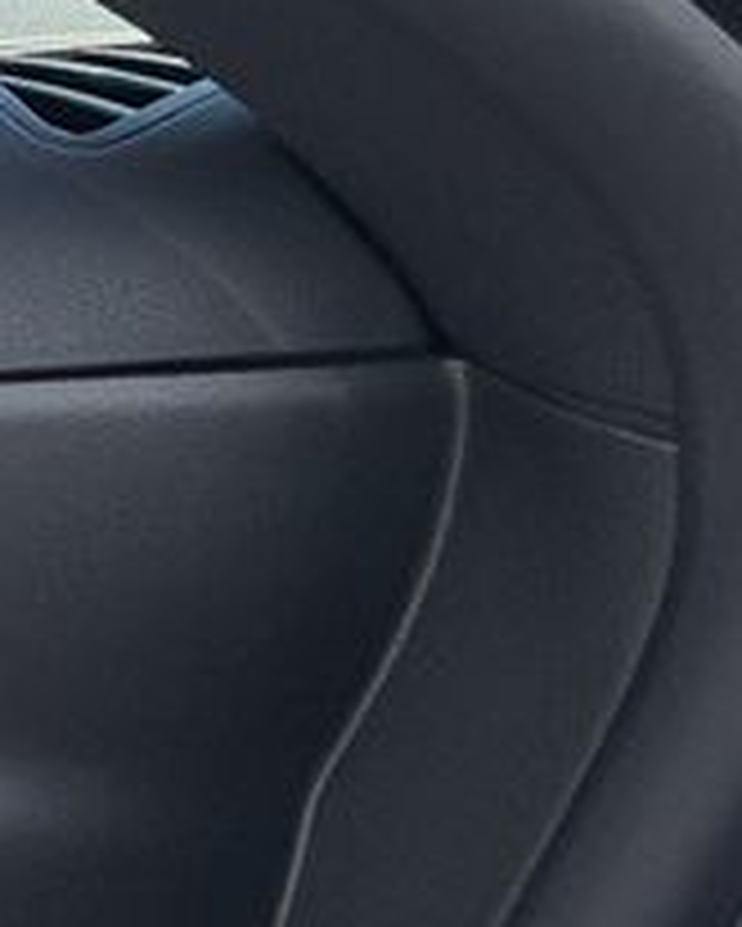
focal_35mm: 68
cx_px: -1515
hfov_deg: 11.3
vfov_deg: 27.9
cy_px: 531
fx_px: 1865
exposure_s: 1/206
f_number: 2.2
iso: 64
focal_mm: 2.22
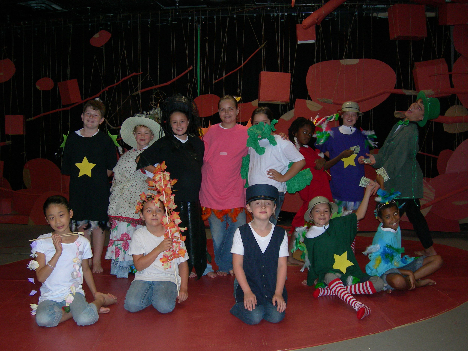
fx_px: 514
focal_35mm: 38
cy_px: 176
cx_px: 234
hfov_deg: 49.0
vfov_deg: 37.7
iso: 200
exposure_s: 1/60.1
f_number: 2.8
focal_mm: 7.8
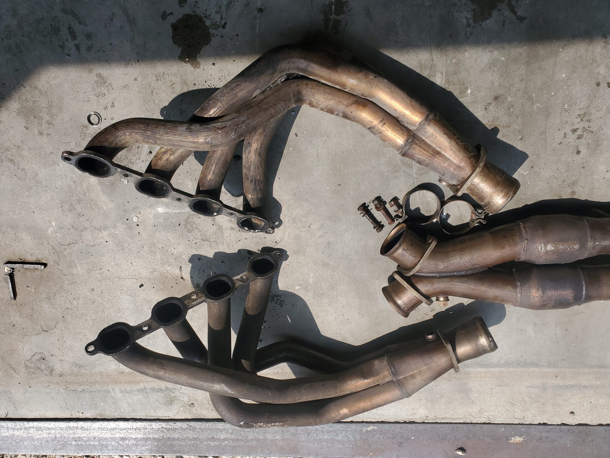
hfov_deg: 67.3
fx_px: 458
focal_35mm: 26
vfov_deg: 53.1
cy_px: 229
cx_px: 305
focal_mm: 4.3
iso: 50
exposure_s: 1/1108
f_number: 2.4
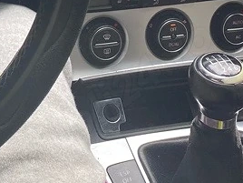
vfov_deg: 13.8
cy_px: -130
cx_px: -61
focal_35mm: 97
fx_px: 681
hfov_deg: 18.9
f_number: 1.8
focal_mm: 4.25
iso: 80
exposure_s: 1/121
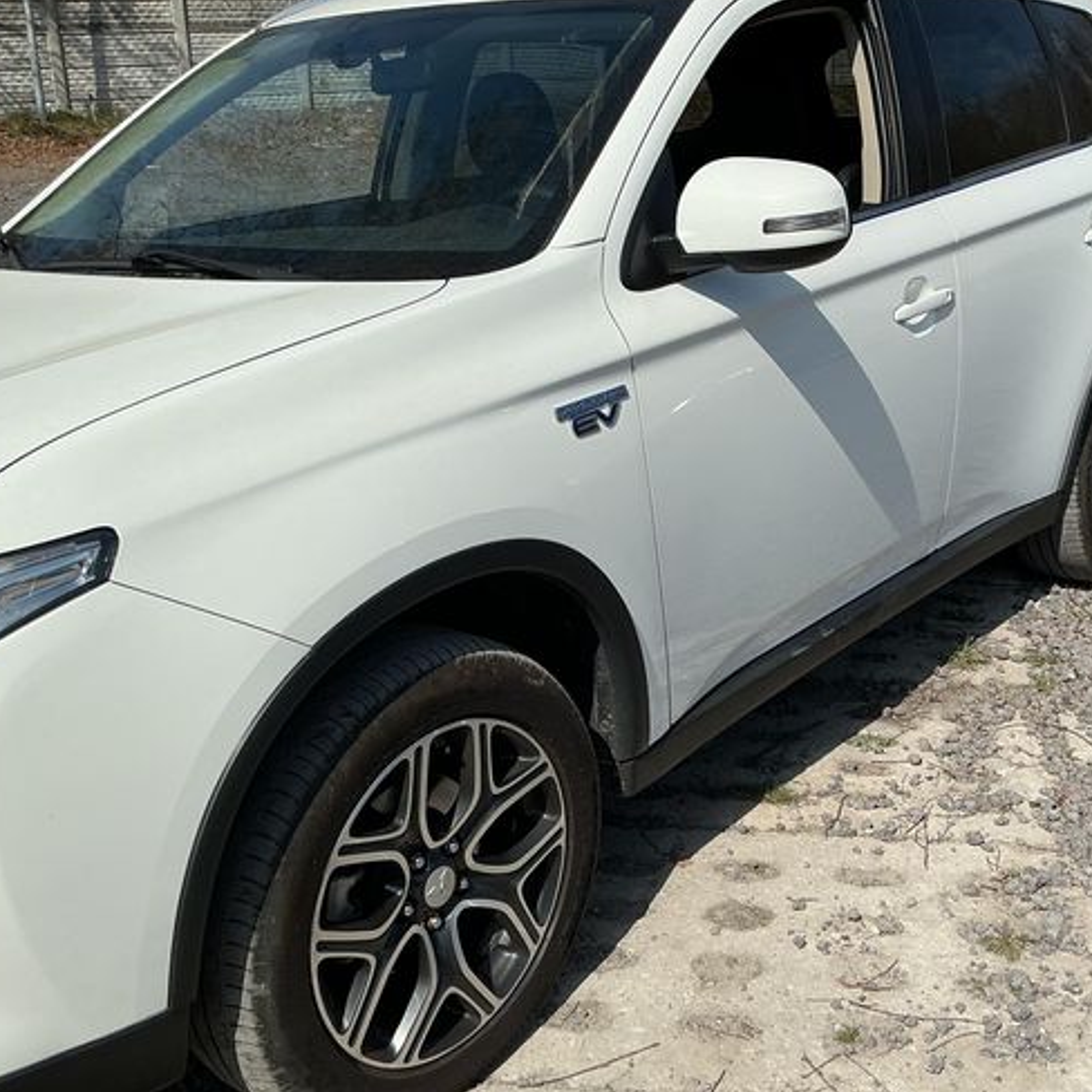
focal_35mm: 42
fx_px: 1499
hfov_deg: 39.9
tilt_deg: -20.4
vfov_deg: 40.0
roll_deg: +1.3
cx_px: 651
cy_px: 550
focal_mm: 3
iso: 25
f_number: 1.8
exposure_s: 1/4785
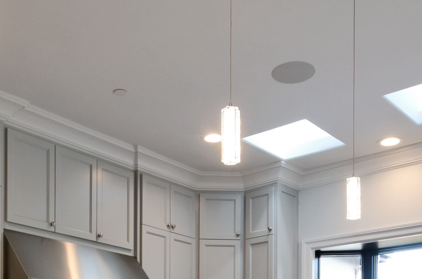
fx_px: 585
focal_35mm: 50
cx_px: 188
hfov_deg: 39.6
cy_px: 374
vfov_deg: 23.4
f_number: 8
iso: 100
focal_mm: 10
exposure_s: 1/4
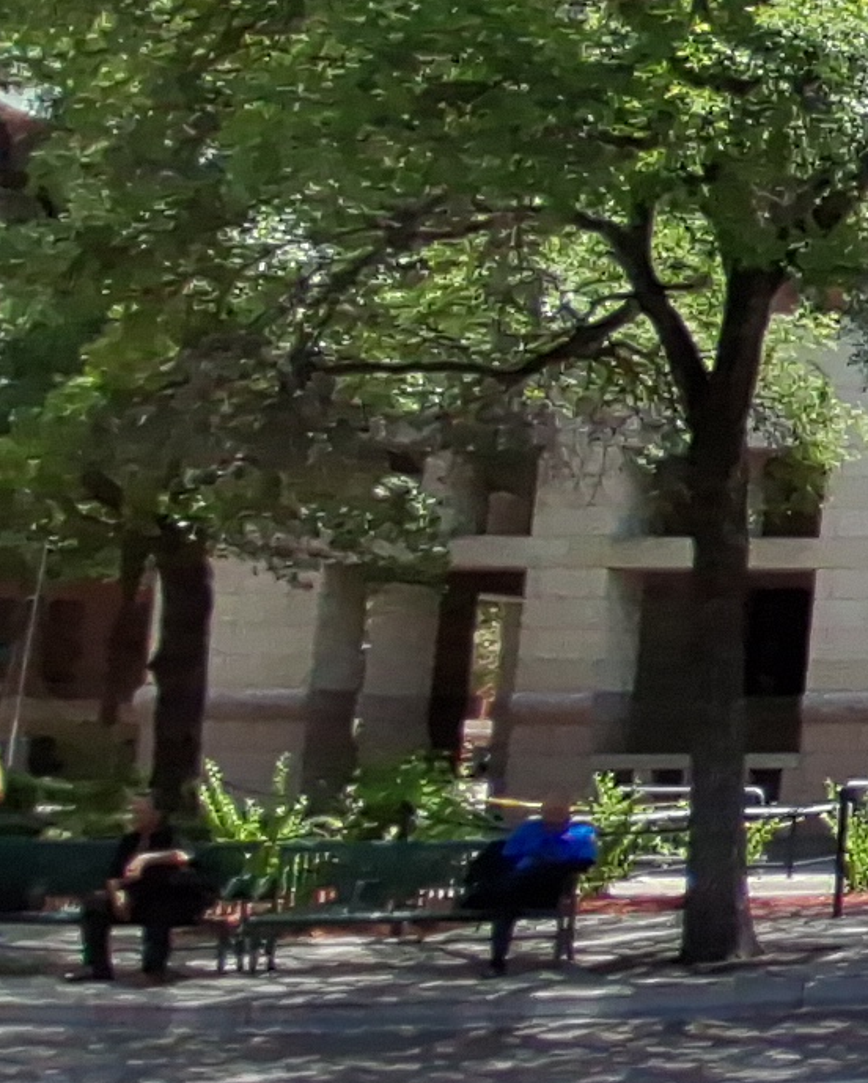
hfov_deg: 15.4
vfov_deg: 30.0
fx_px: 1989
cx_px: 2019
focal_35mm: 62
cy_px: 283
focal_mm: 1.4
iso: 50
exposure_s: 1/1264
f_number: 2.2
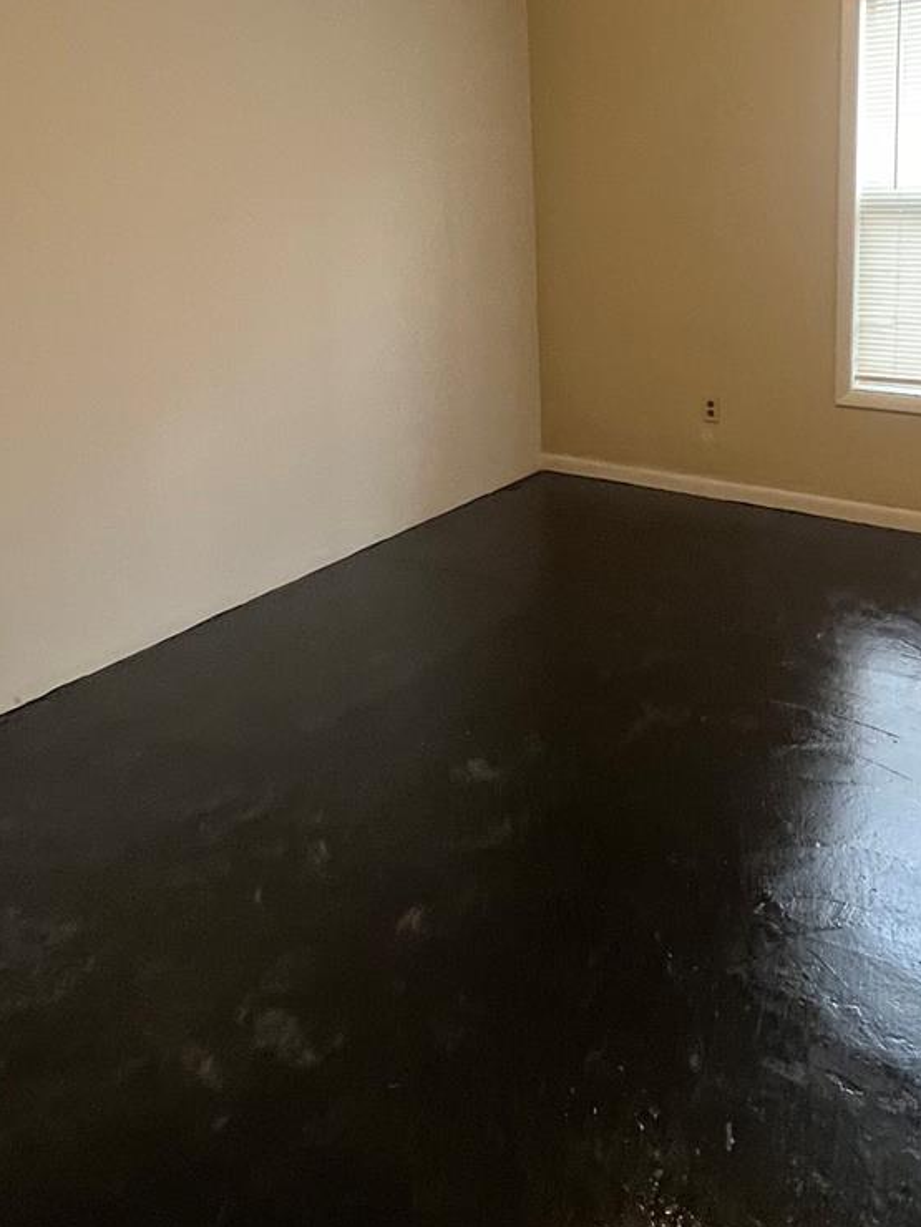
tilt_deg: -9.3
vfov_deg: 62.8
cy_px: 358
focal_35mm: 27
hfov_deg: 50.5
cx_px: 607
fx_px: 958
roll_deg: +0.6
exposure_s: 1/60
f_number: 1.8
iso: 400
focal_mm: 1.57
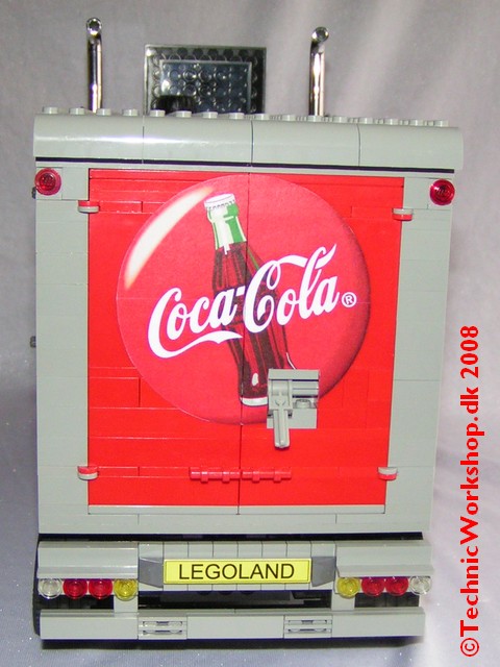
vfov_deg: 49.0
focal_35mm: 38
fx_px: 732
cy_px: 334
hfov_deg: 37.7
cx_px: 250
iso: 200
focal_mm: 5.8
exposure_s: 1/40
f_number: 2.8
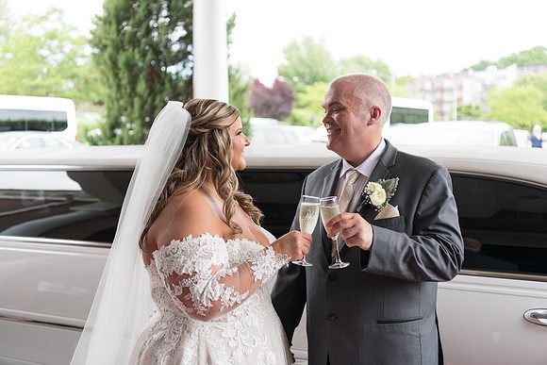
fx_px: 729
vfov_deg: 28.1
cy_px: 182
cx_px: 274
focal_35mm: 48
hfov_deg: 41.1
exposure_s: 1/200
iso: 64
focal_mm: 48
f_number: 2.8
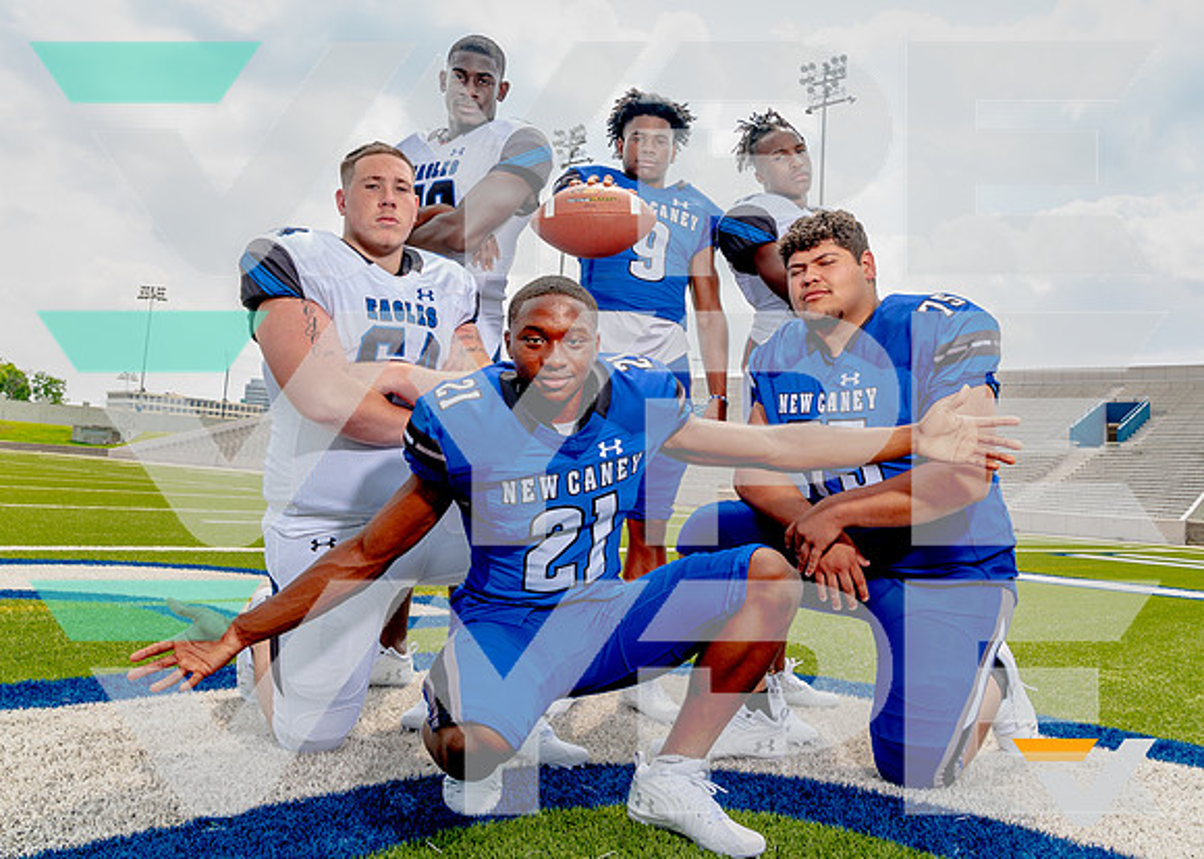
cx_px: 602
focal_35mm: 29
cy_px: 391
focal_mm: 24
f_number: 8
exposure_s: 1/125
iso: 100
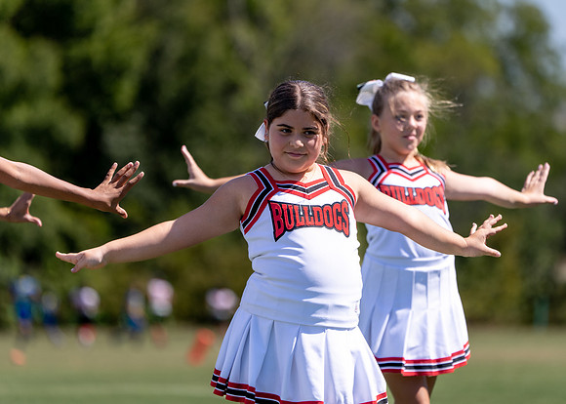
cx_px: 304
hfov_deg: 5.3
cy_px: 192
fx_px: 6103
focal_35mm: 380
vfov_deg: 3.8
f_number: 5.6
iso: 200
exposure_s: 1/1250
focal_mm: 327
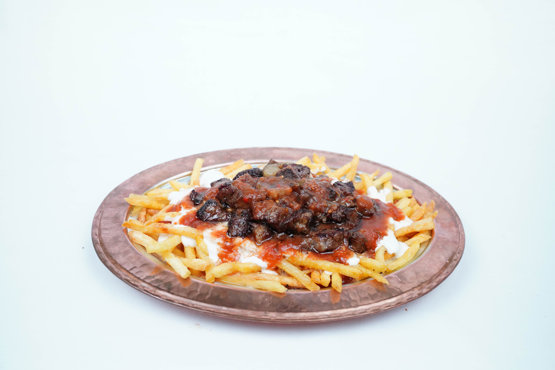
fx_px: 540
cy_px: 185
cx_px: 278
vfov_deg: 37.9
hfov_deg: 54.4
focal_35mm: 35
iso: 4000
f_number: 4
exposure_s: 1/1250
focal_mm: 35
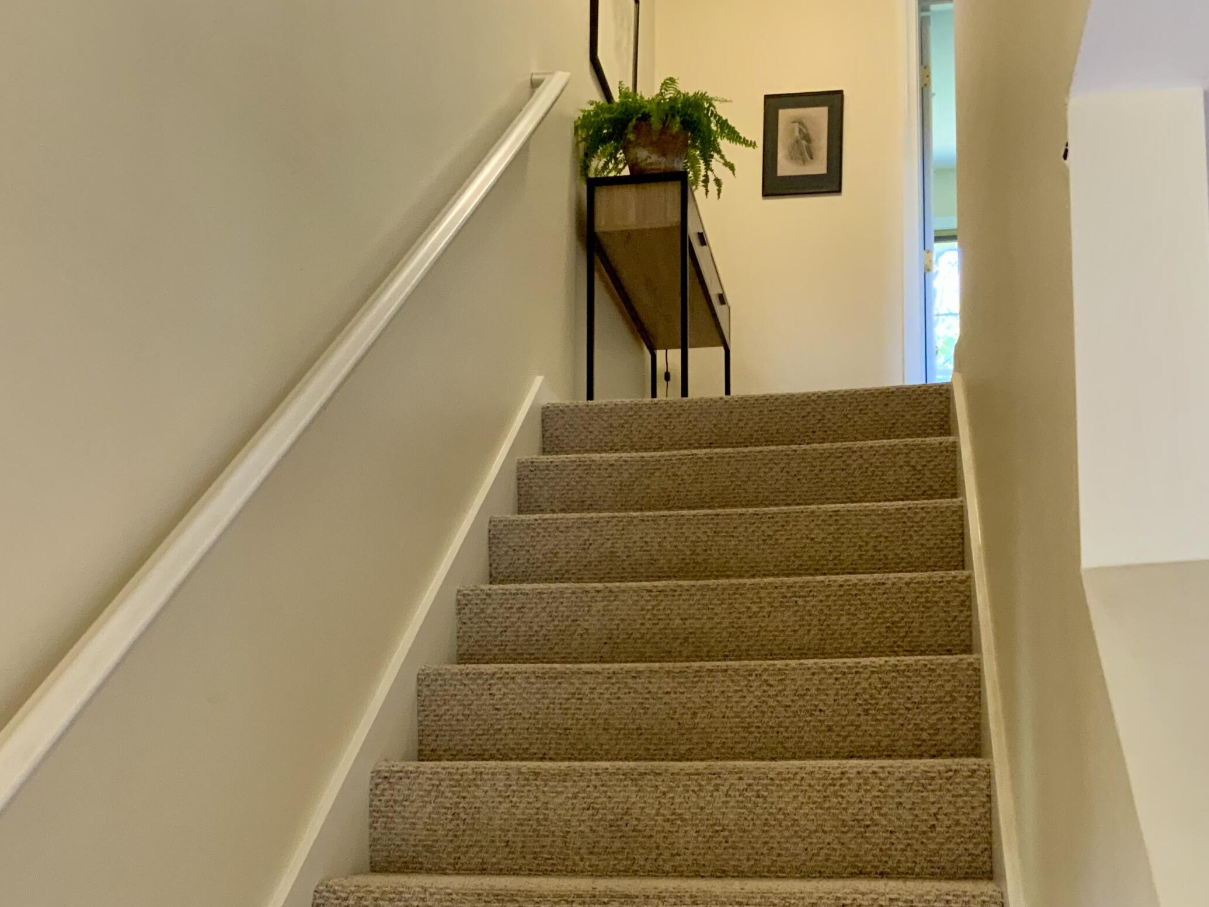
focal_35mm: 42
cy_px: 644
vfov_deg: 33.9
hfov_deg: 44.8
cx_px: 647
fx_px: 1467
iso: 250
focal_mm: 3
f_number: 1.8
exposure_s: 1/60
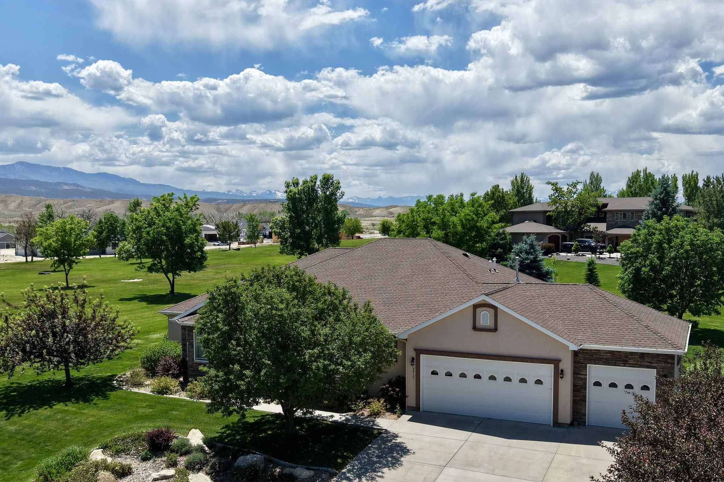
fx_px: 764
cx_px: 387
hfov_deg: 50.7
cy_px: 303
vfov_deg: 34.9
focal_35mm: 38
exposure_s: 1/5000
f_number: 1.8
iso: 190
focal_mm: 8.67
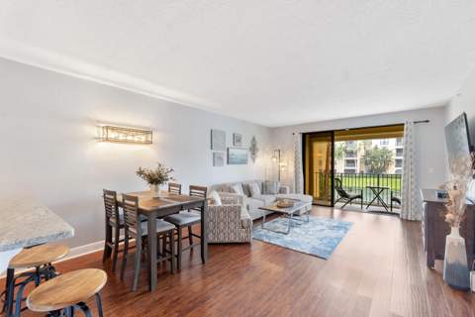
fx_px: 198
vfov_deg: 77.3
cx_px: 238
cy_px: 158
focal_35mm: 15
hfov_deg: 100.4
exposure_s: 1
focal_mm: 10
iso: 100
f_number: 11
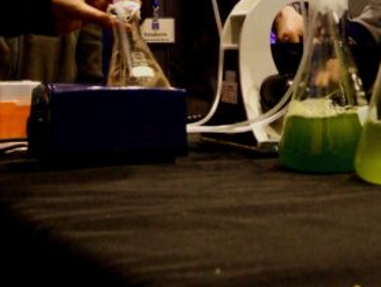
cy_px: -95
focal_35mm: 77
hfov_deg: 25.0
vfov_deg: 17.8
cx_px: 292
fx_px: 849
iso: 320
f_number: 3.5
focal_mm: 14
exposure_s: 1/60
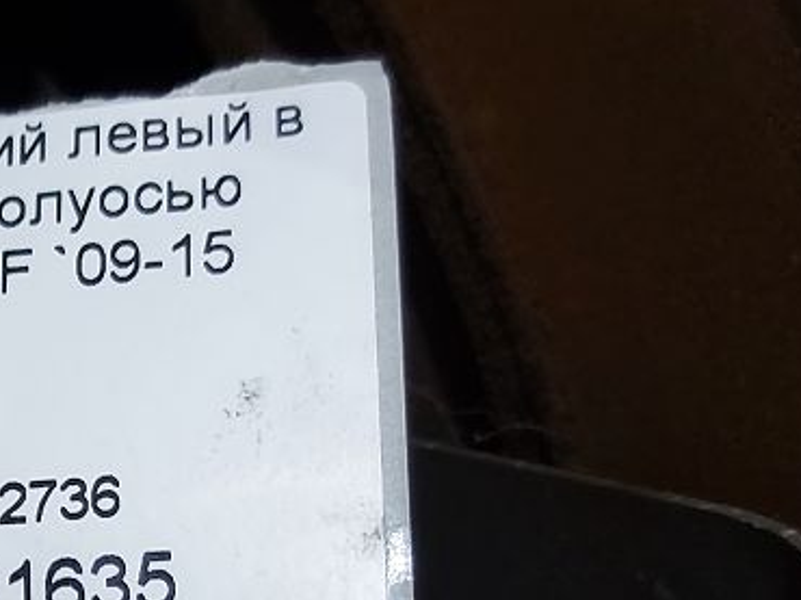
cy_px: 654
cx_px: -196
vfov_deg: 15.9
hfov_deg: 20.2
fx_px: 2081
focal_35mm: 90
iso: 125
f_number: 1.8
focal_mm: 5.23
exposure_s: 1/50
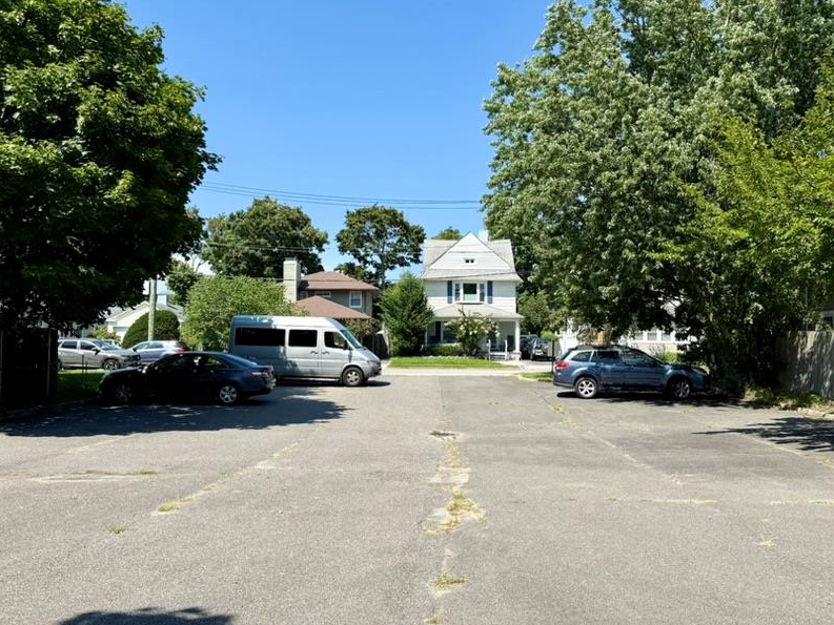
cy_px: 296
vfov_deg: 45.4
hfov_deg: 58.3
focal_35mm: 31
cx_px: 419
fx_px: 747
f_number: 1.78
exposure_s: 1/3279
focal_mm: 6.76
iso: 80
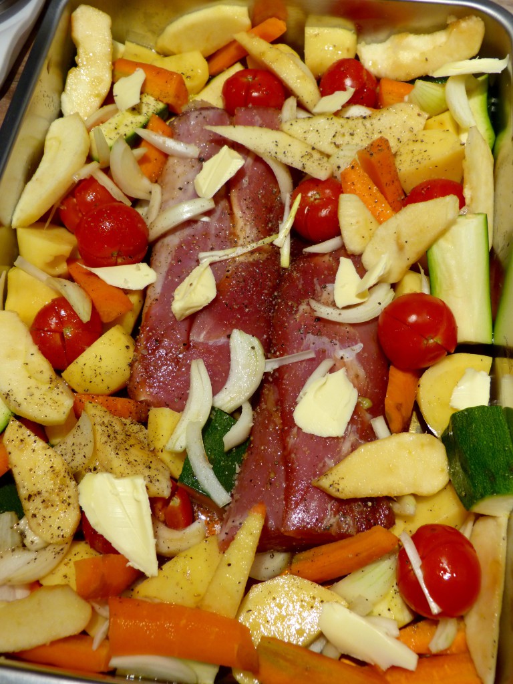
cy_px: 342
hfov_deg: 38.7
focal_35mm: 37
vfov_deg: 50.1
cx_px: 256
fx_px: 731
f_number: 3.1
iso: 160
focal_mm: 6.3
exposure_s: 1/60
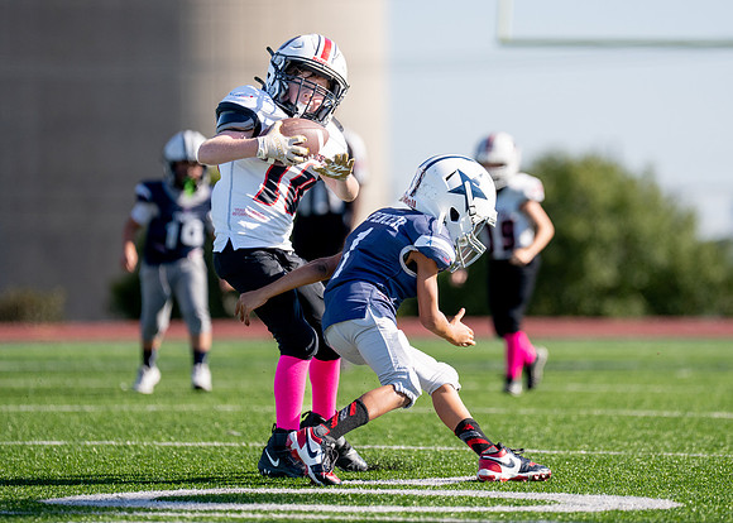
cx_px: 417
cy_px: 222
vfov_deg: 5.5
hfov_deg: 7.7
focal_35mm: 261
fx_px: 5442
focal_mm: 200
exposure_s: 1/5000
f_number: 2.8
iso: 320
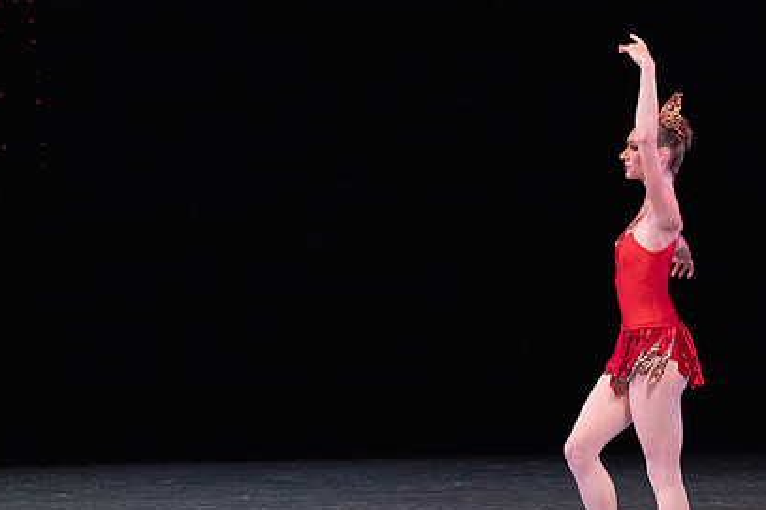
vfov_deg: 2.6
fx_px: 11400
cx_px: 521
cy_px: 327
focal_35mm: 536
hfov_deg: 3.8
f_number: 11
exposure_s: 1/500
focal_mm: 376
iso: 16000
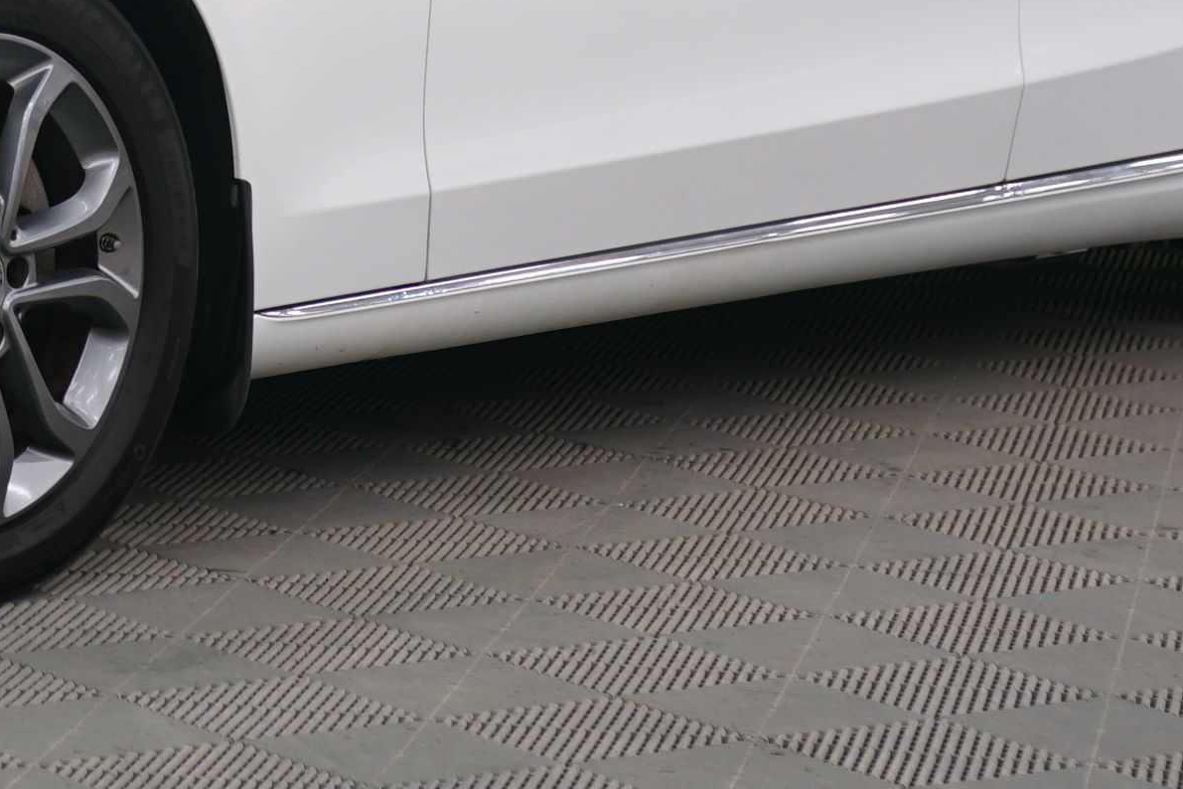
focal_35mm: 162
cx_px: 85
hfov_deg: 12.6
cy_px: -395
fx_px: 5323
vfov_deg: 8.3
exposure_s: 1/8
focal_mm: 49
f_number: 5
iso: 400
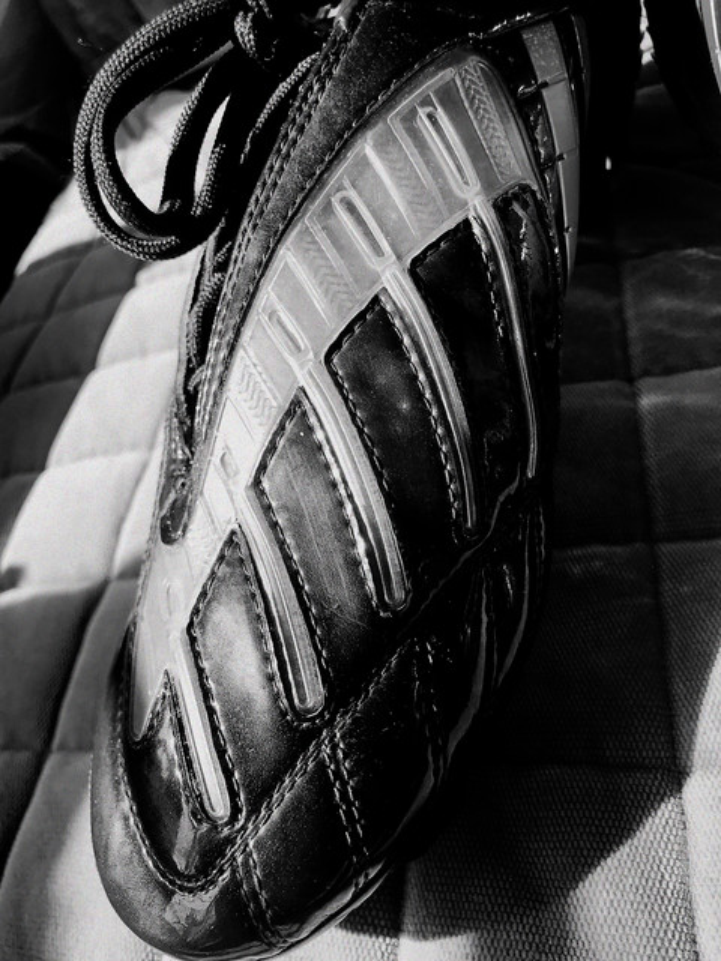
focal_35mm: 28
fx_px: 778
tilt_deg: -45.9
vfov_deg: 63.4
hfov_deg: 49.7
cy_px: 480
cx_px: 360
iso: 20
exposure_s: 1/643
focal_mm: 3.99
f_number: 1.8
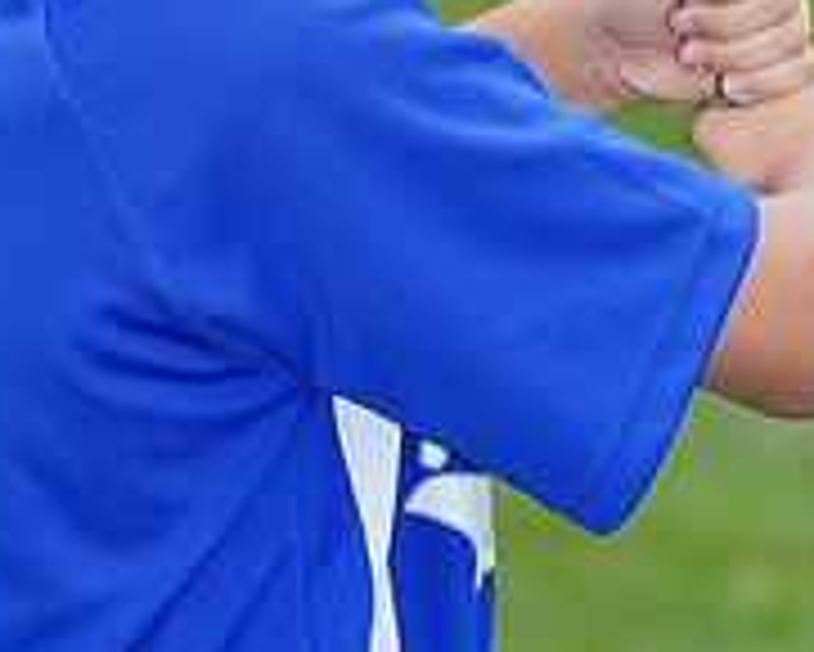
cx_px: 232
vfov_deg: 2.9
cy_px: -432
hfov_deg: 3.6
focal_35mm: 537
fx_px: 12944
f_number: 8
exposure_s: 1/200
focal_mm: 179
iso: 200
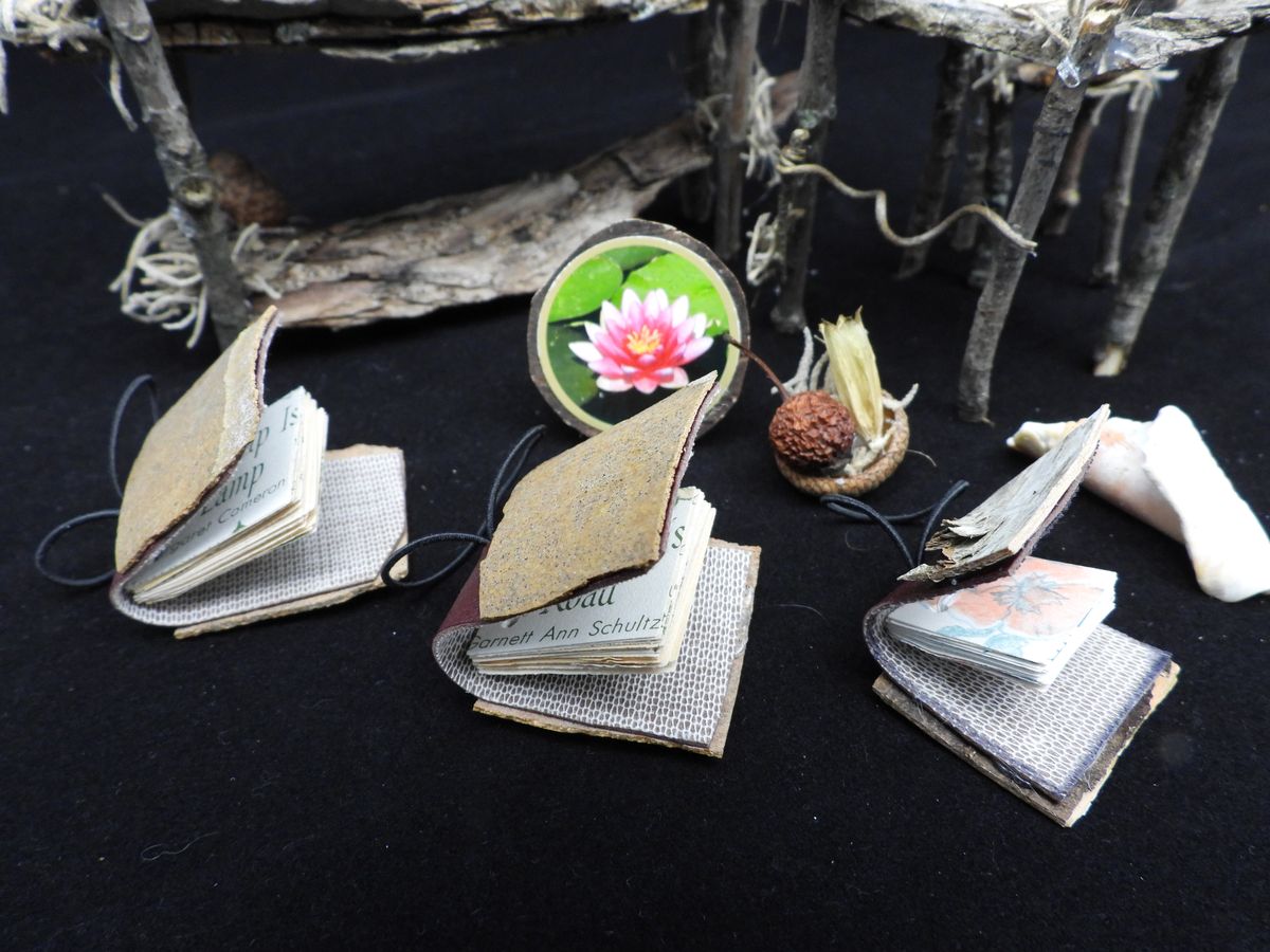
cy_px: 476
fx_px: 881
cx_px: 635
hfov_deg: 71.6
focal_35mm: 24
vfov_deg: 56.8
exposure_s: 1/30
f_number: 2.8
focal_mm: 4.3
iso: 400
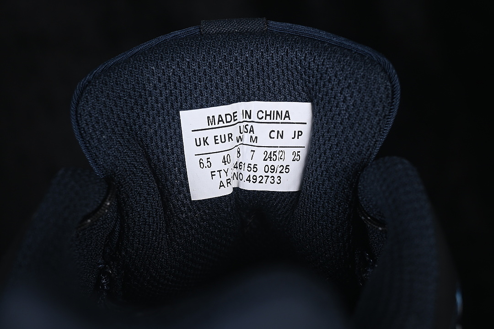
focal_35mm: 75
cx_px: 247
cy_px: 164
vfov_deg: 18.2
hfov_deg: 27.0
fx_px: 1029
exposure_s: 1/80
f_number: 8
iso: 160
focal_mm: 50
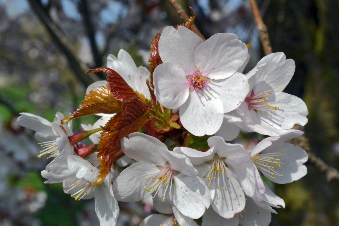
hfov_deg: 24.6
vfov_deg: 16.6
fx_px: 777
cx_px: 170
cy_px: 113
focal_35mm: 82
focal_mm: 55
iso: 1600
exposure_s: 1/1250
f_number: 18
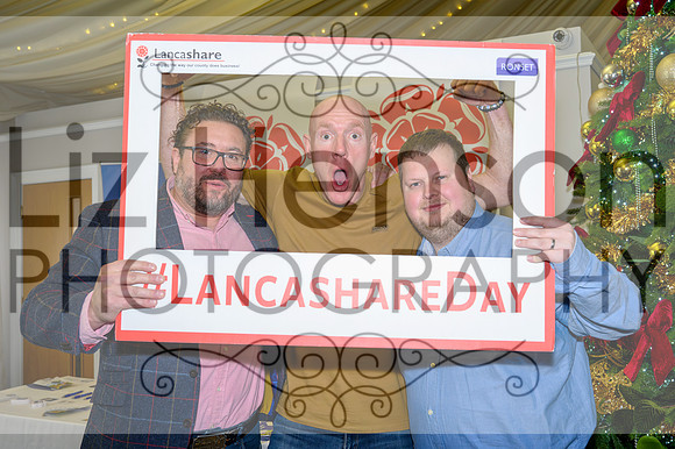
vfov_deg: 35.7
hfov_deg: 51.6
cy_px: 205
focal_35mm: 37
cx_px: 364
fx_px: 697
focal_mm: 33
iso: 3200
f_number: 5
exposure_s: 1/100
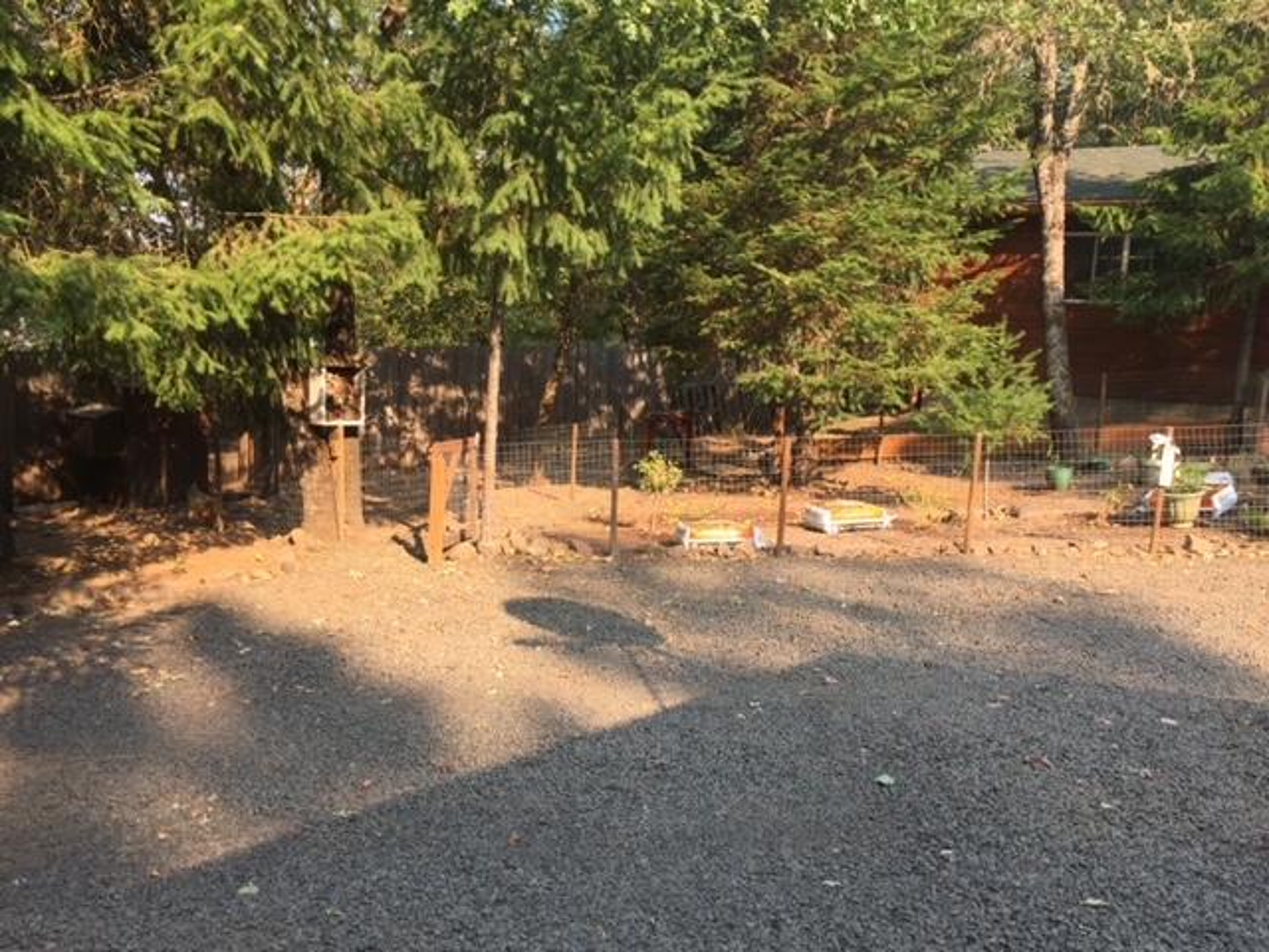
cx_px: 634
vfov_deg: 48.2
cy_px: 476
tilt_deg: -7.1
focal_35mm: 29
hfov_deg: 61.7
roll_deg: -3.3
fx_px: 1063
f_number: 2.2
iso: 32
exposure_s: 1/403
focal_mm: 4.15
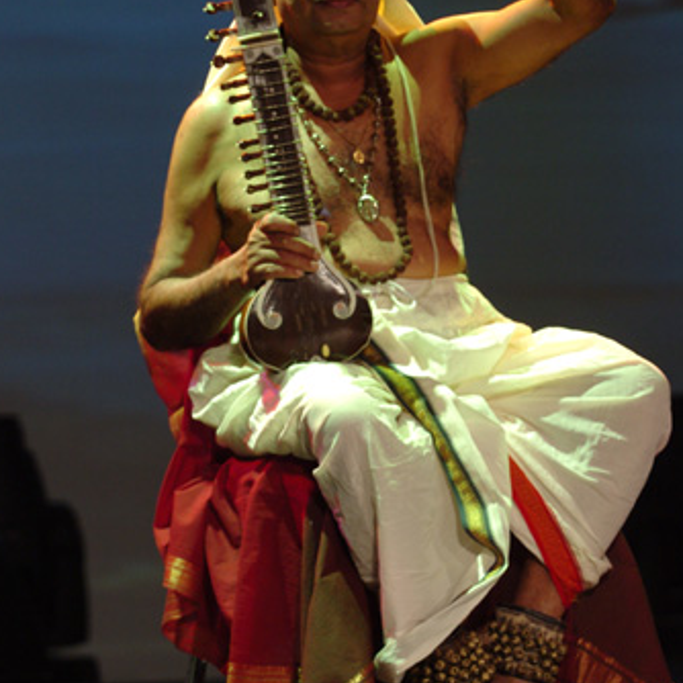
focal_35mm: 265
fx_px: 5916
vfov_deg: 6.6
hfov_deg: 6.6
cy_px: 260
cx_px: 377
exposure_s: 1/80
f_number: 2.8
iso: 400
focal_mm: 116
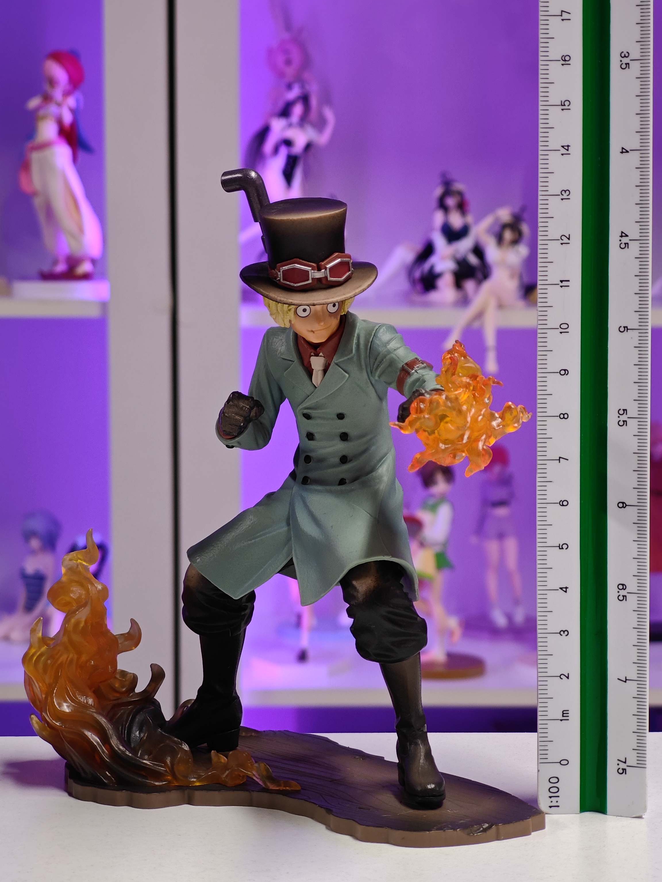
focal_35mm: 85
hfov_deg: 17.4
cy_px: 460
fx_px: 2167
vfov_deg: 23.0
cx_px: 320
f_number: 2.4
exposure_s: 1/19.5
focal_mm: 7.48
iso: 400
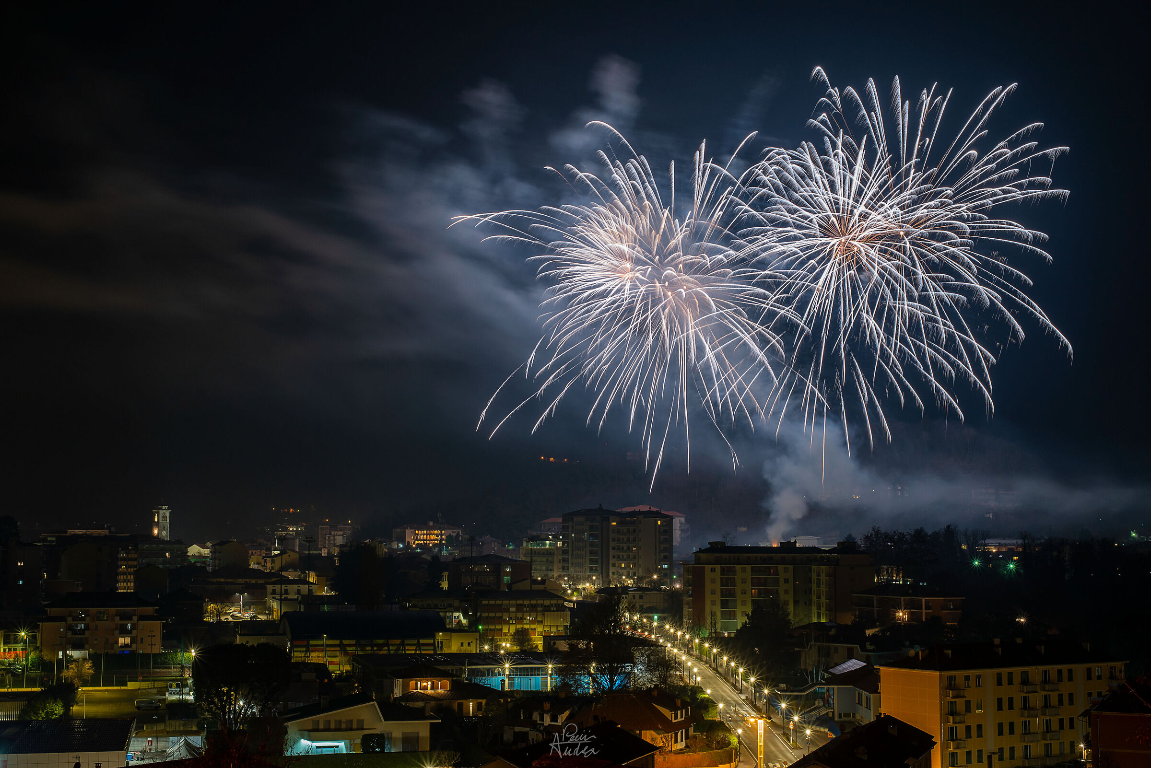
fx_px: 1599
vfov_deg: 27.0
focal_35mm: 50
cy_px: 384
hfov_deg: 39.6
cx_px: 576
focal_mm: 50
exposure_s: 8
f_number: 14
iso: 250
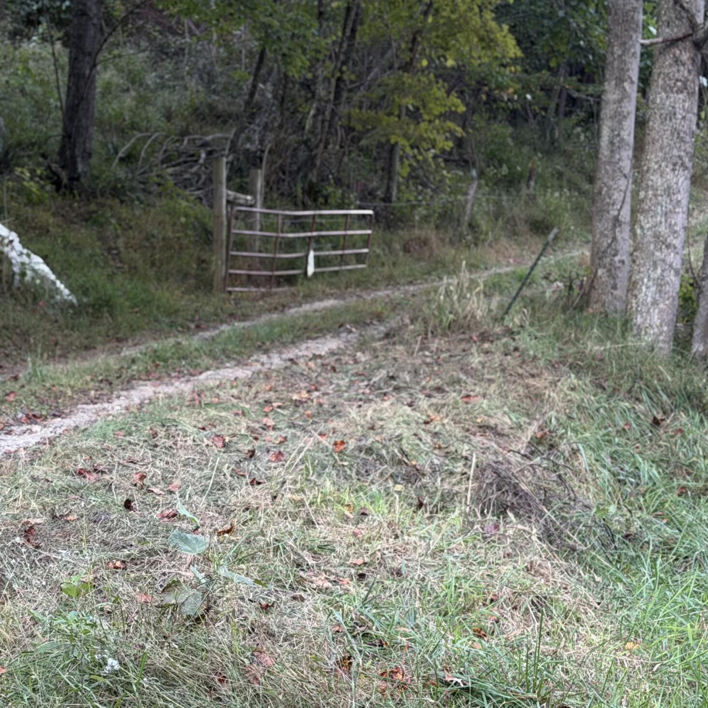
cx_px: 176
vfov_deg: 19.8
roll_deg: +0.9
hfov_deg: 19.8
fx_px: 2013
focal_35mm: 87
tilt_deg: -3.5
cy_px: 542
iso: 200
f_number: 1.78
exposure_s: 1/60
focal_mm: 6.76
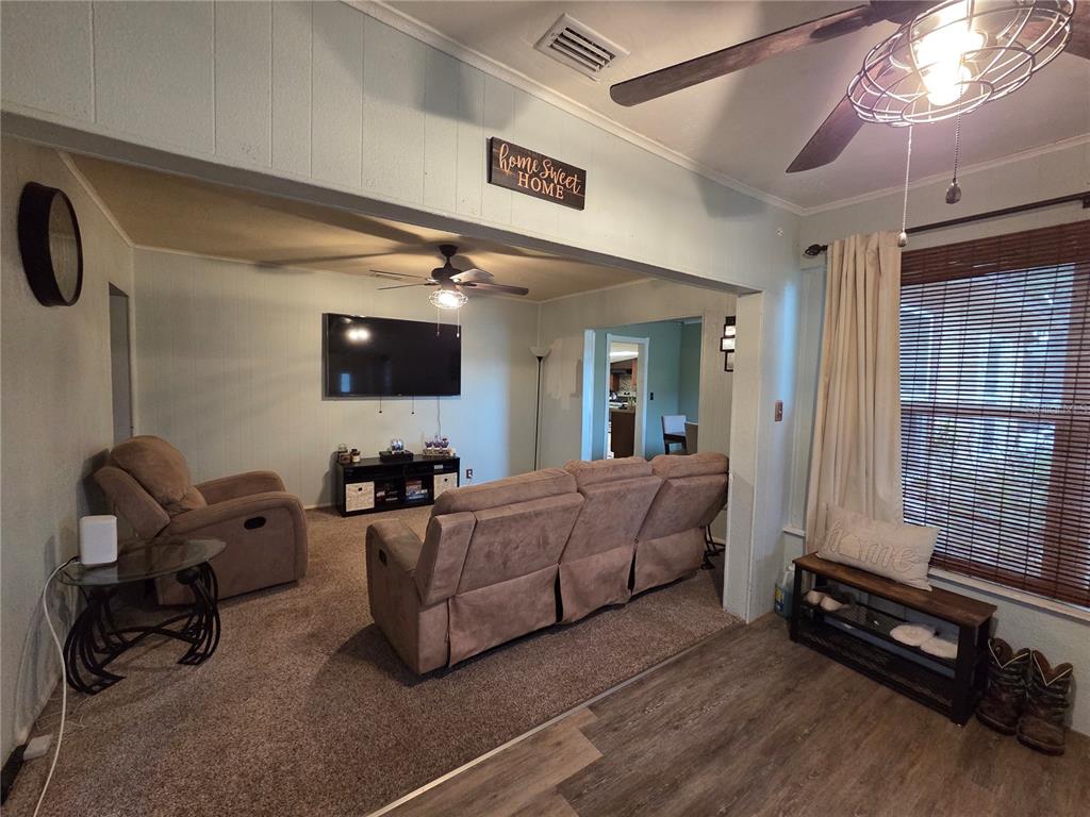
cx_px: 545
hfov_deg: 106.2
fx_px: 409
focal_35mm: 13
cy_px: 408
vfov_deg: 89.9
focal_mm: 2.2
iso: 640
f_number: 2.2
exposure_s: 1/60
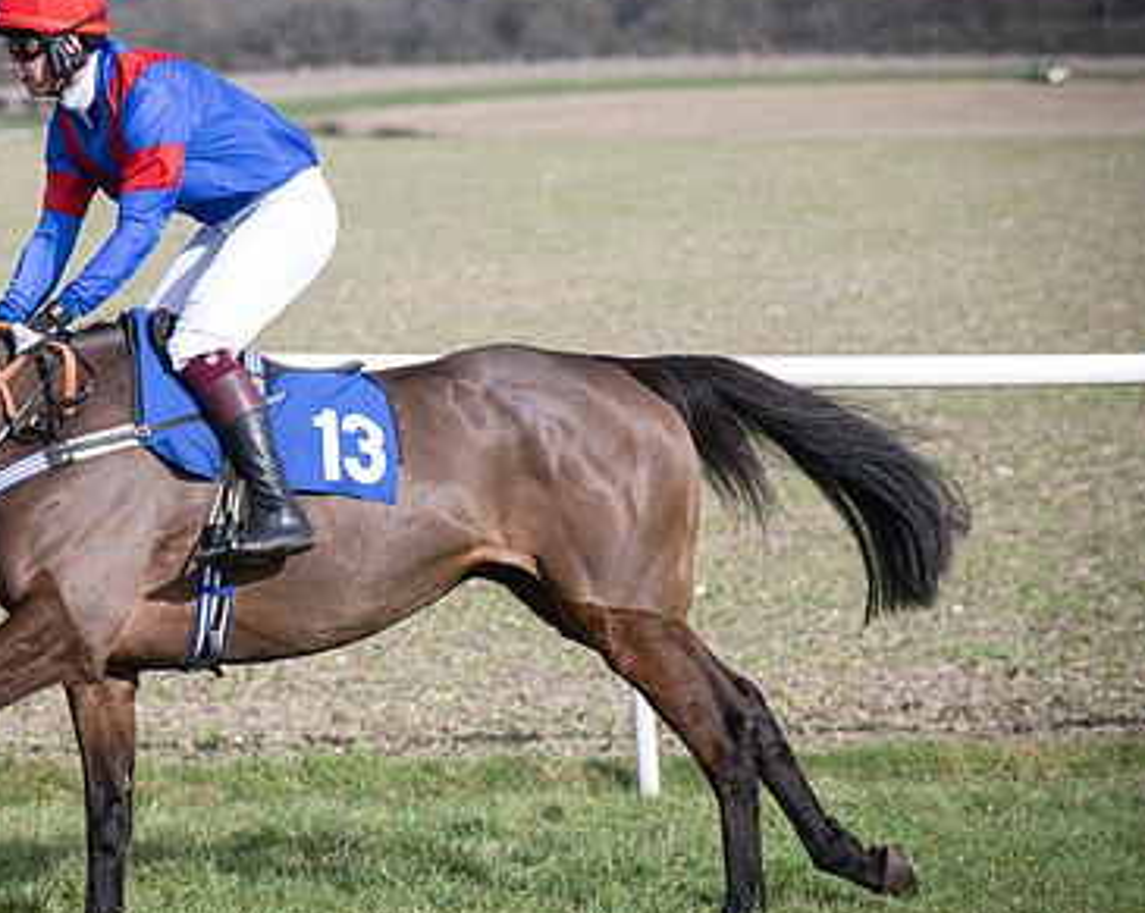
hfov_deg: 7.3
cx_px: 122
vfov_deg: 5.8
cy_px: 781
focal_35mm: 264
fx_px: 8934
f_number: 4
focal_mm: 102
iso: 200
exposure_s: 1/2000
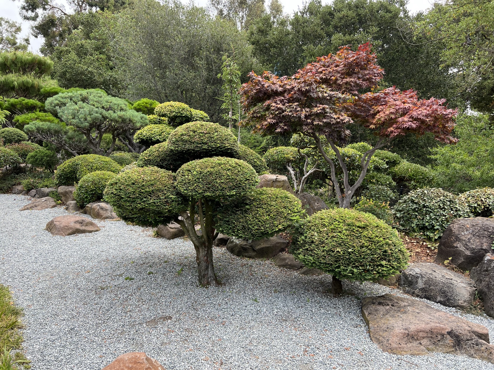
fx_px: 371
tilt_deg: -5.9
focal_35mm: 26
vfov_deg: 53.1
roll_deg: -1.3
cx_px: 247
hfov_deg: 67.3
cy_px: 185
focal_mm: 5.7
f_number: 1.5
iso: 50
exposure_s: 1/601
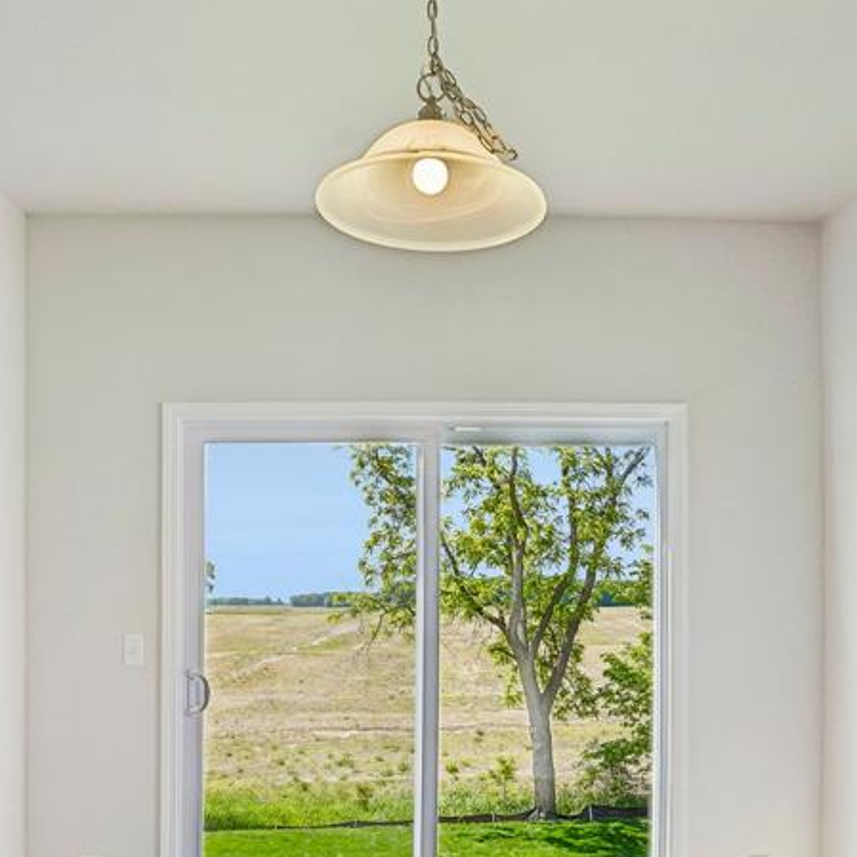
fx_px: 868
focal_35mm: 31
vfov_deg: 51.0
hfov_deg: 52.5
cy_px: 611
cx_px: 431
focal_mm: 16
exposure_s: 1/250
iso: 400
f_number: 8
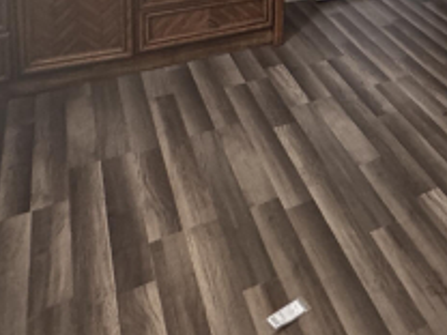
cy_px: -148
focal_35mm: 45
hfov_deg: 39.0
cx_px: 405
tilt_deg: -8.0
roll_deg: -2.9
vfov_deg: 25.4
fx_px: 581
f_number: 2.2
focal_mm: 2.22
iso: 800
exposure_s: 1/40
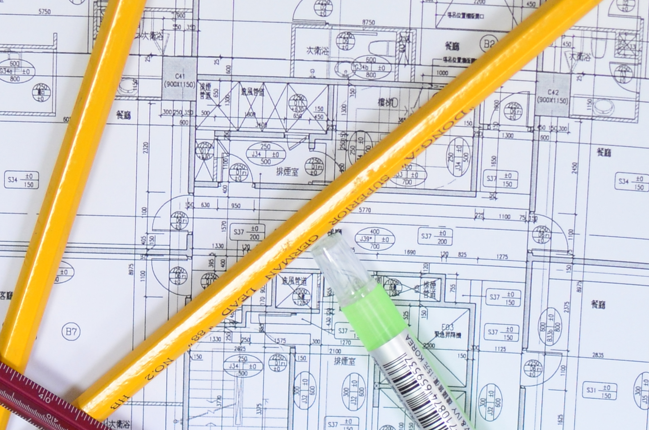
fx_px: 3196
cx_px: 429
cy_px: 383
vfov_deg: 7.7
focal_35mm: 178
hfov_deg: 11.6
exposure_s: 1/180
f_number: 2.4
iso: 500
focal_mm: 35
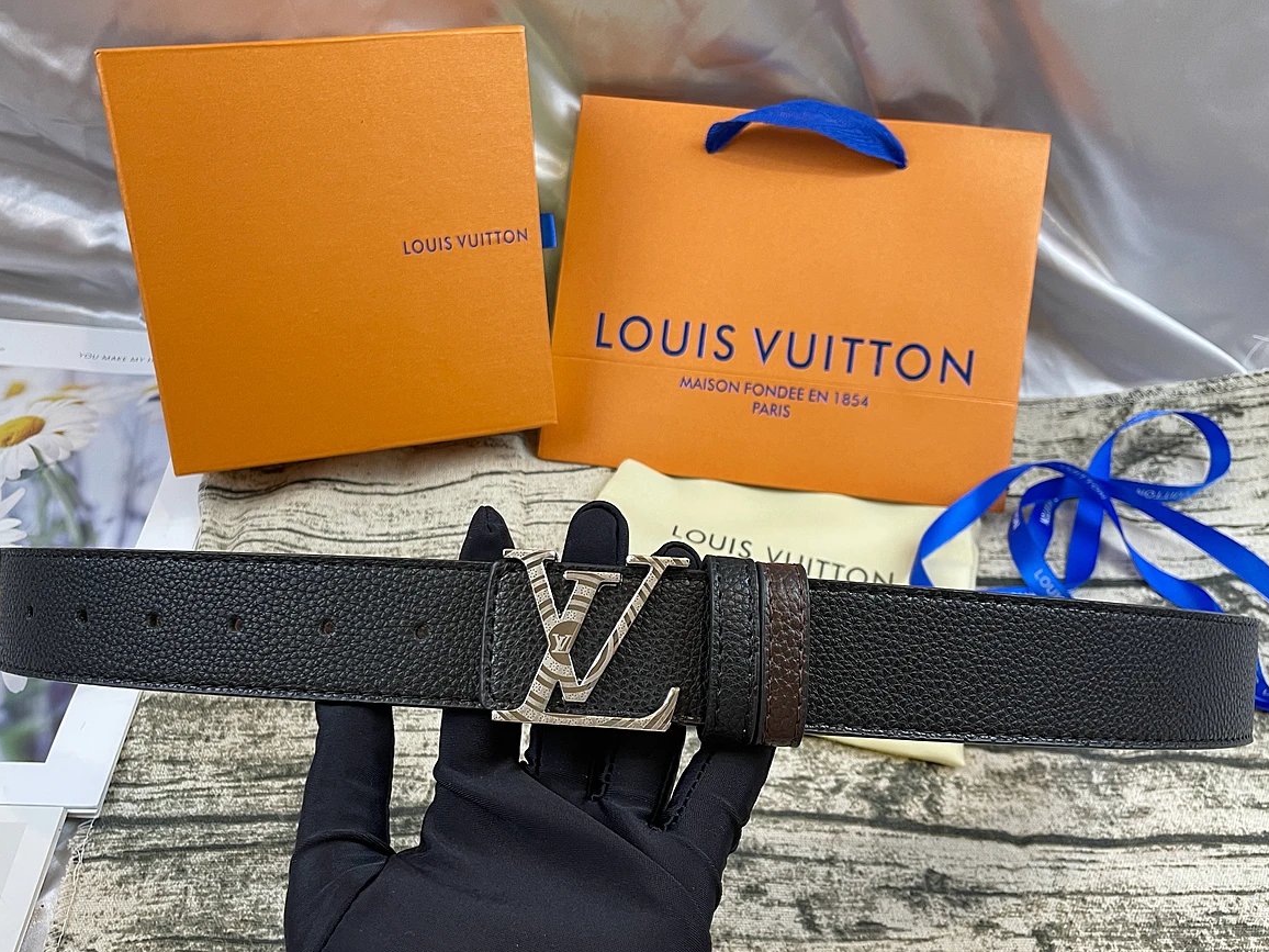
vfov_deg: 51.4
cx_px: 621
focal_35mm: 27
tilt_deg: -45.4
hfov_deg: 65.3
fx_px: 990
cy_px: 475
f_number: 1.6
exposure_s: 1/50
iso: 80
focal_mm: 4.2
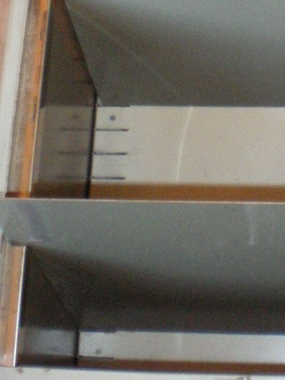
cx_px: 243
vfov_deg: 20.5
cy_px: -68
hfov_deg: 16.2
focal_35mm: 90
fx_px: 988
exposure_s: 1/50
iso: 800
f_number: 3.1
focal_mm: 6.3
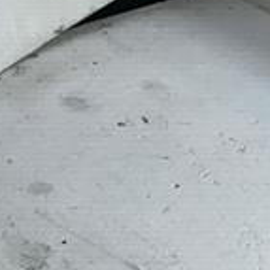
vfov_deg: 16.8
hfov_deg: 15.1
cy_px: 395
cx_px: -255
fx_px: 838
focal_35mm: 95
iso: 50
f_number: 1.78
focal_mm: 6.86
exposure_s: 1/822
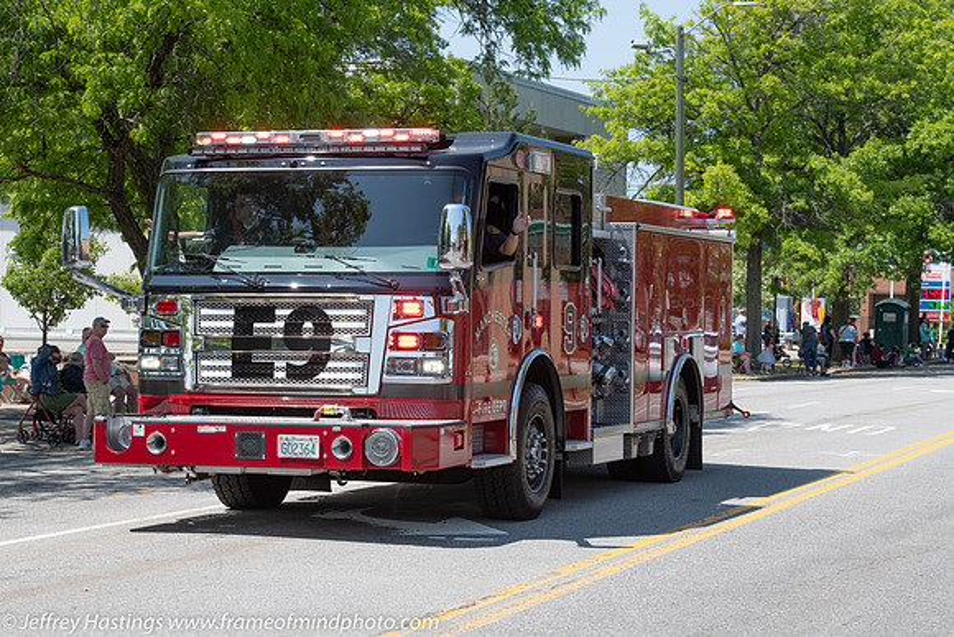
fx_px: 2438
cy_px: 318
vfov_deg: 14.9
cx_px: 477
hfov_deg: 22.1
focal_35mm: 92
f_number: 9
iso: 320
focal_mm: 92
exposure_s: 1/400
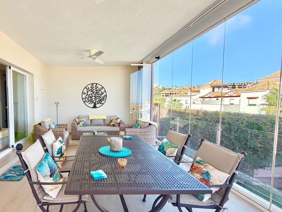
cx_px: 91
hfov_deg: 81.5
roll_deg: +0.0
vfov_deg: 68.6
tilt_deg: -3.4
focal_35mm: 19
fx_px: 155
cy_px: 112
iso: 50
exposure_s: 1/315
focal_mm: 2.22
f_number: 2.2
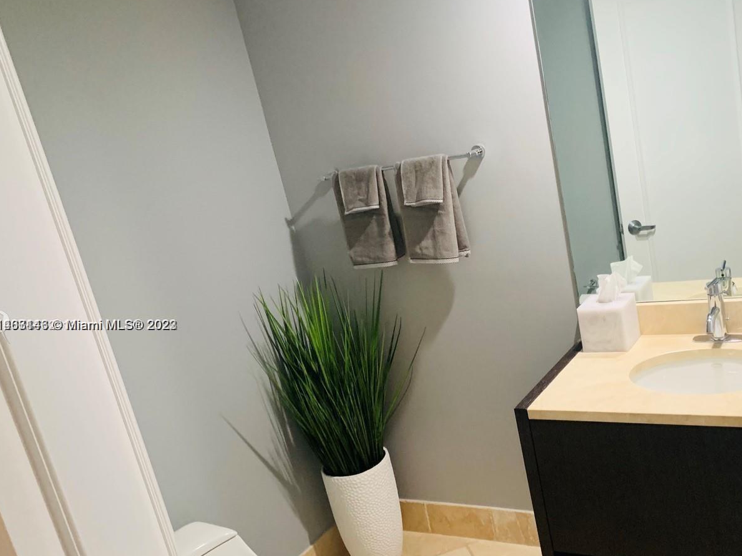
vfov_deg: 40.5
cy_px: 326
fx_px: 750
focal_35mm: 35
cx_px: 476
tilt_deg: -15.9
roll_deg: +10.7
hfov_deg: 51.9
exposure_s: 1/60
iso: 320
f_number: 1.8
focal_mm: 4.25
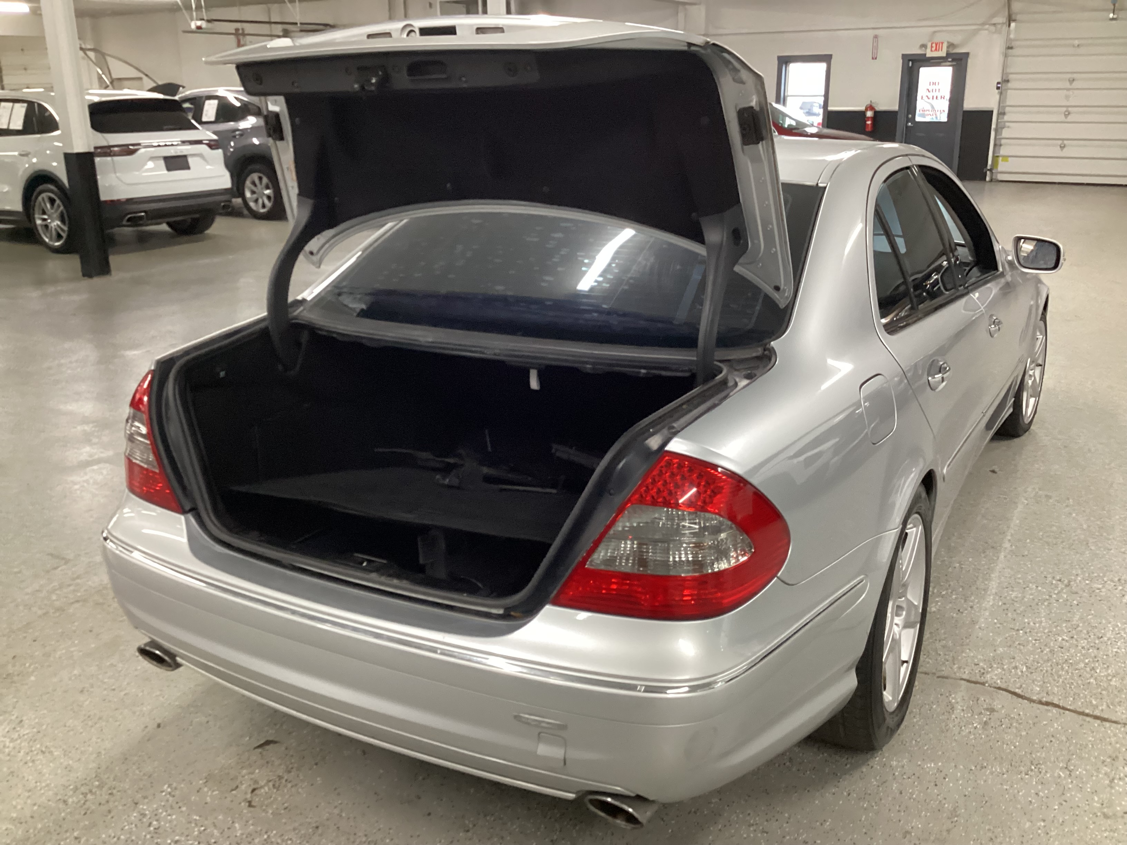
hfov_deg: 58.4
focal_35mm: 31
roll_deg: +0.5
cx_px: 564
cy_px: 422
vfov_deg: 45.4
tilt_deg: -17.7
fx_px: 1009
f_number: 2.4
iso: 320
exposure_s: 1/50
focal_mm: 3.3
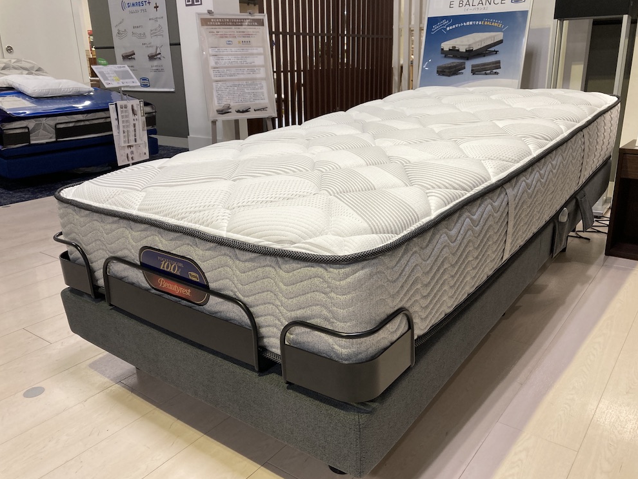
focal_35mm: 29
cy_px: 242
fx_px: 535
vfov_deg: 48.2
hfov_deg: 61.6
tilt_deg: -18.0
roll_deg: +1.2
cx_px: 330
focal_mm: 3.99
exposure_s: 1/60
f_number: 1.8
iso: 80
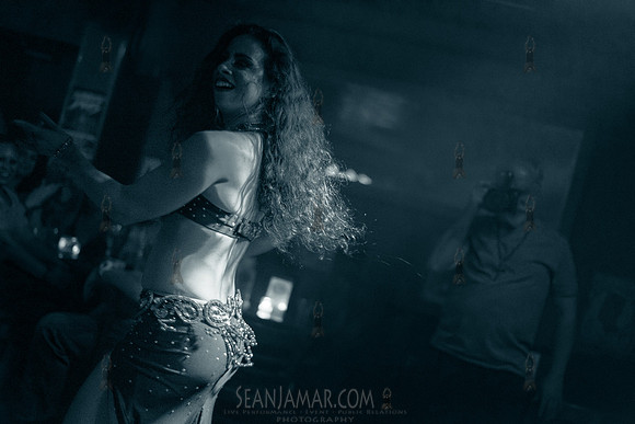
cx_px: 318
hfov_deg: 39.6
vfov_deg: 27.0
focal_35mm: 50
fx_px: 882
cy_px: 212
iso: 5000
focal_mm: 50
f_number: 2
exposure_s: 1/400
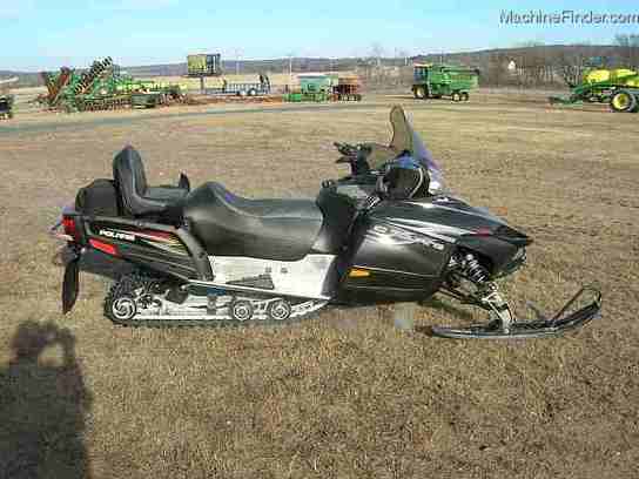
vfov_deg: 41.8
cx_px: 320
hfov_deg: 54.0
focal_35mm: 34
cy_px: 240
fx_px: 628
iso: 50
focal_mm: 5.7
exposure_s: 1/217
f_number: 4.9
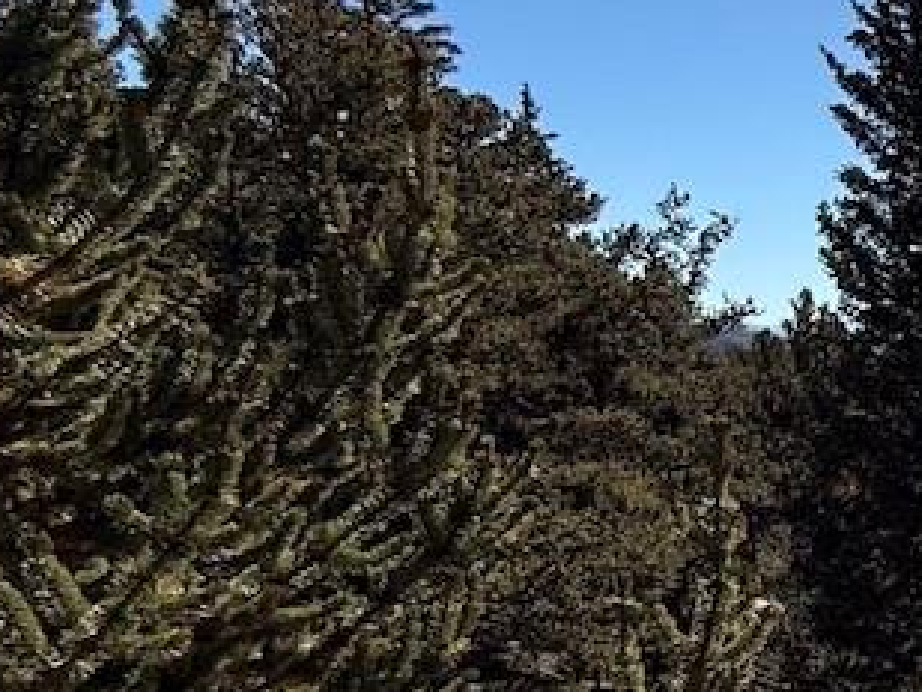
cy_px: 606
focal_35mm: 58
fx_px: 1545
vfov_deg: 24.6
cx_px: 1674
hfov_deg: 21.3
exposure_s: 1/2410
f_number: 2.2
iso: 50
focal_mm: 2.22
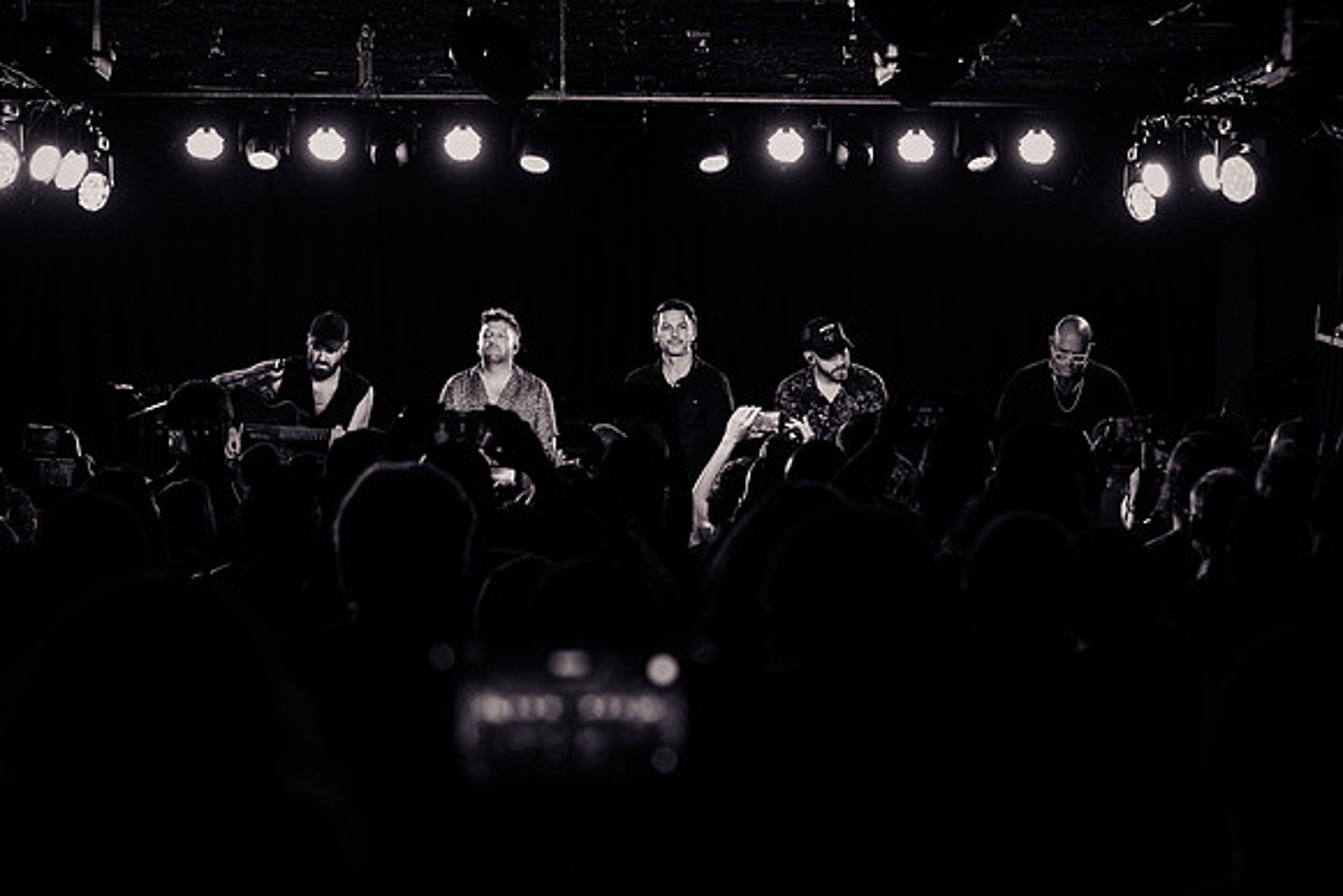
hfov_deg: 21.9
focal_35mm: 93
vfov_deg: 14.7
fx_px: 3477
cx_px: 690
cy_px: 424
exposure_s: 1/160
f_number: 3.5
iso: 2000
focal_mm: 70
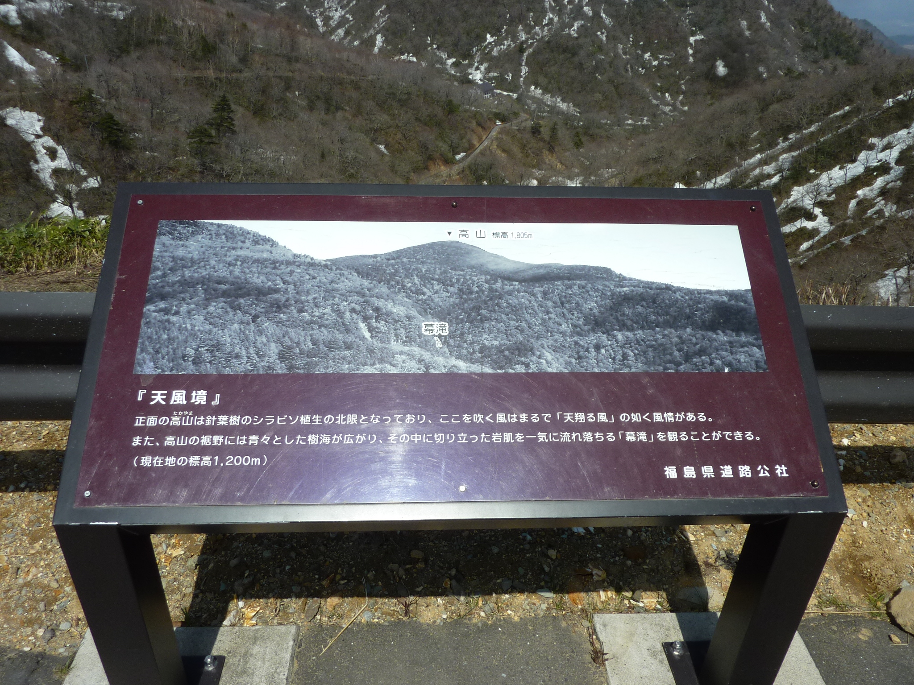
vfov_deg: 54.9
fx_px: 660
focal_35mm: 25
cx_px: 457
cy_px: 342
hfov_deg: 69.4
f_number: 5.6
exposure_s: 1/500
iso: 80
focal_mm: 4.1
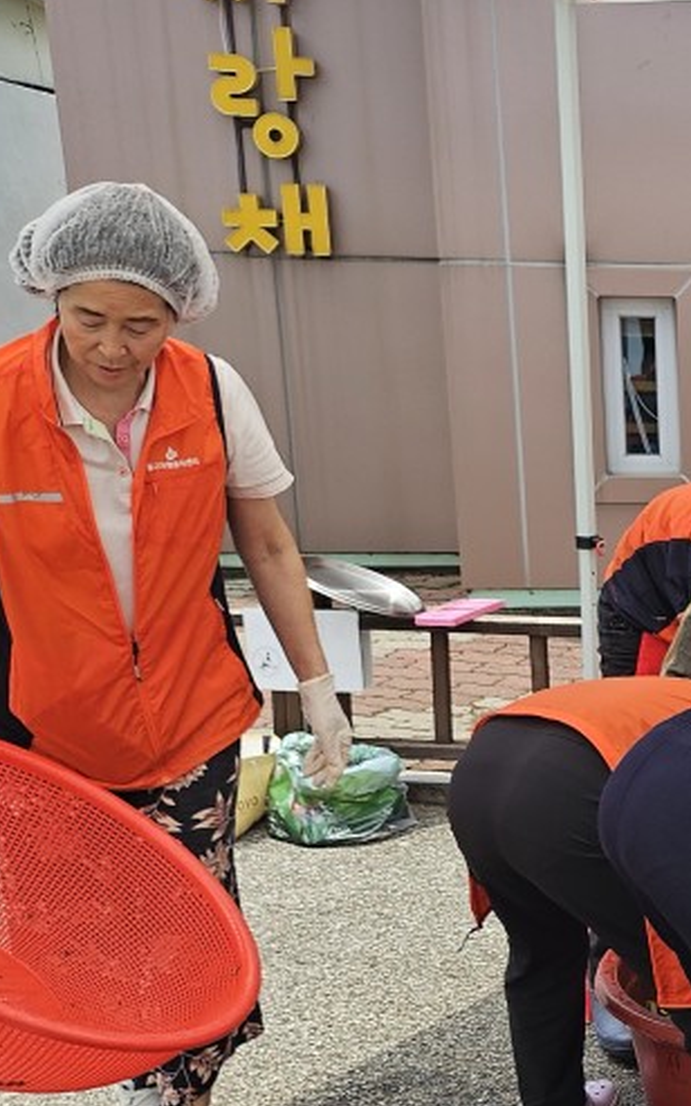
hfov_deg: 17.5
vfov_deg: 30.4
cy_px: 877
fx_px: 1989
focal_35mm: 66
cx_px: 1066
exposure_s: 1/1425
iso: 50
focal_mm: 5
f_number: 1.8
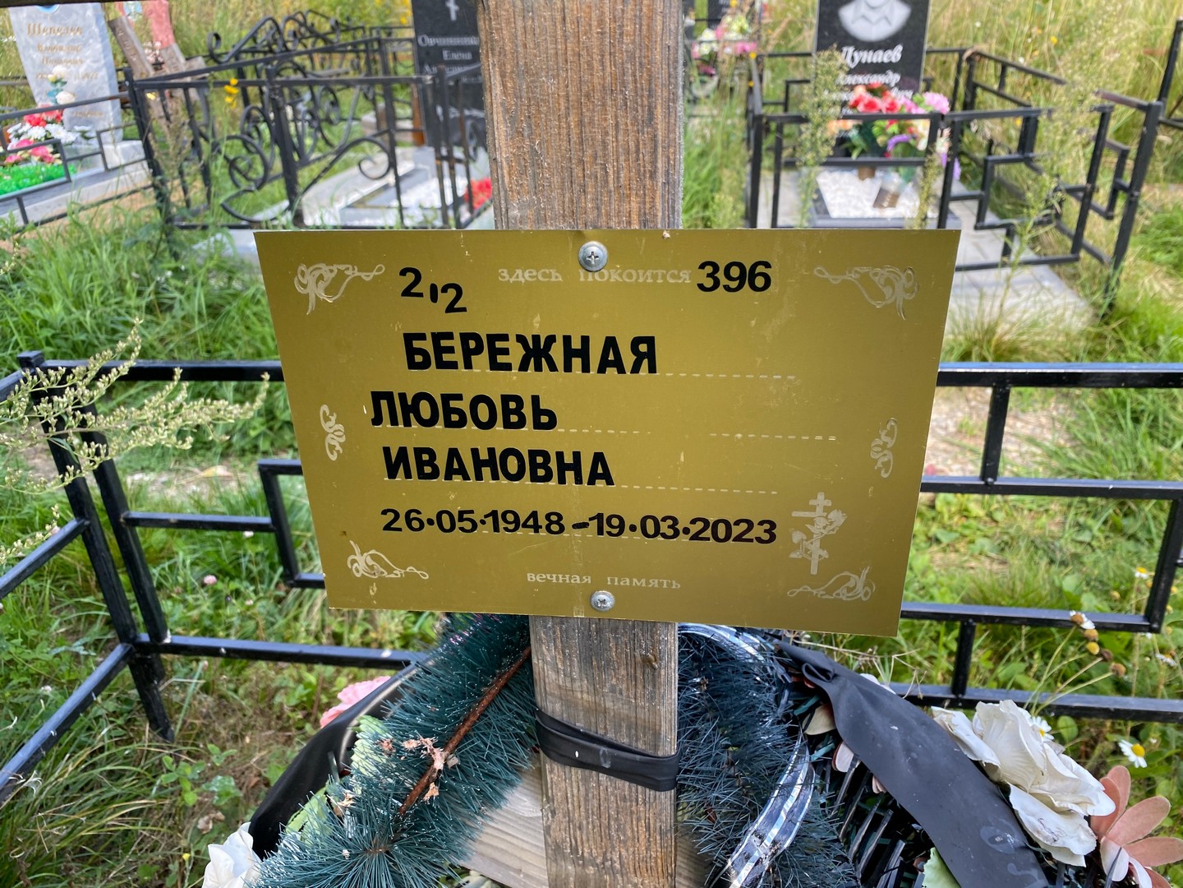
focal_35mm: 26
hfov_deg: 67.3
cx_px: 592
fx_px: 889
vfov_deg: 53.1
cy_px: 444
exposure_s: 1/244
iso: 32
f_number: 1.8
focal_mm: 4.25
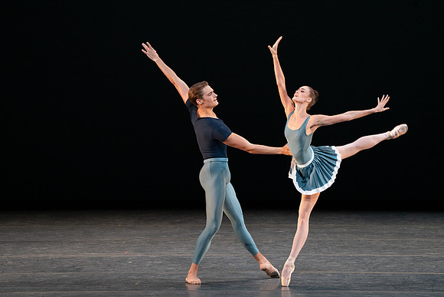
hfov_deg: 6.3
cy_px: 148
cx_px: 222
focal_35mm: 327
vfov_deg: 4.2
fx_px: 4034
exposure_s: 1/400
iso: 5000
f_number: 8
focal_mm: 327
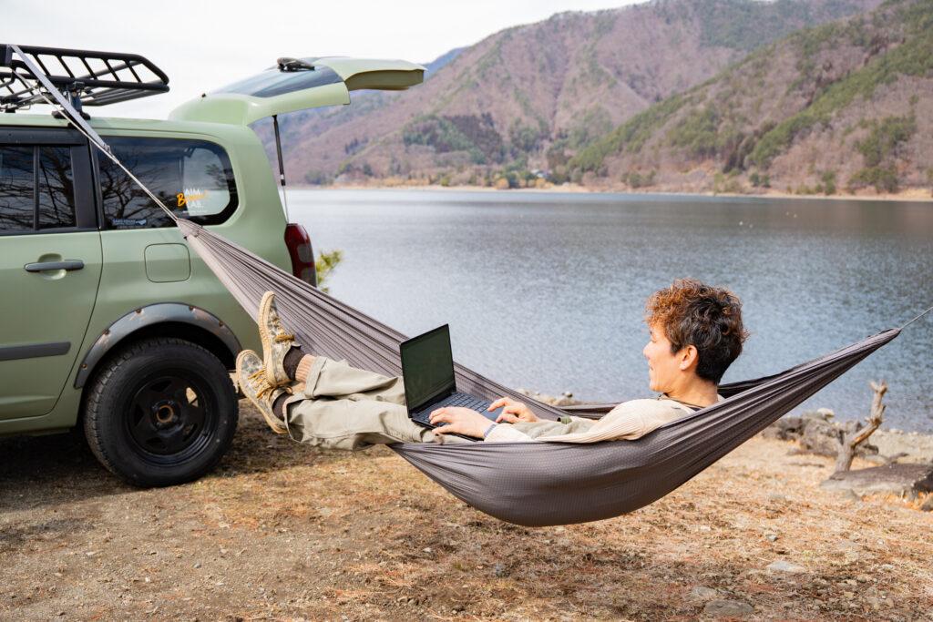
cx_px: 466
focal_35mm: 36
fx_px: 933
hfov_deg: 53.1
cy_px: 311
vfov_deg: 36.9
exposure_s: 1/800
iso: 125
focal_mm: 24
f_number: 2.8
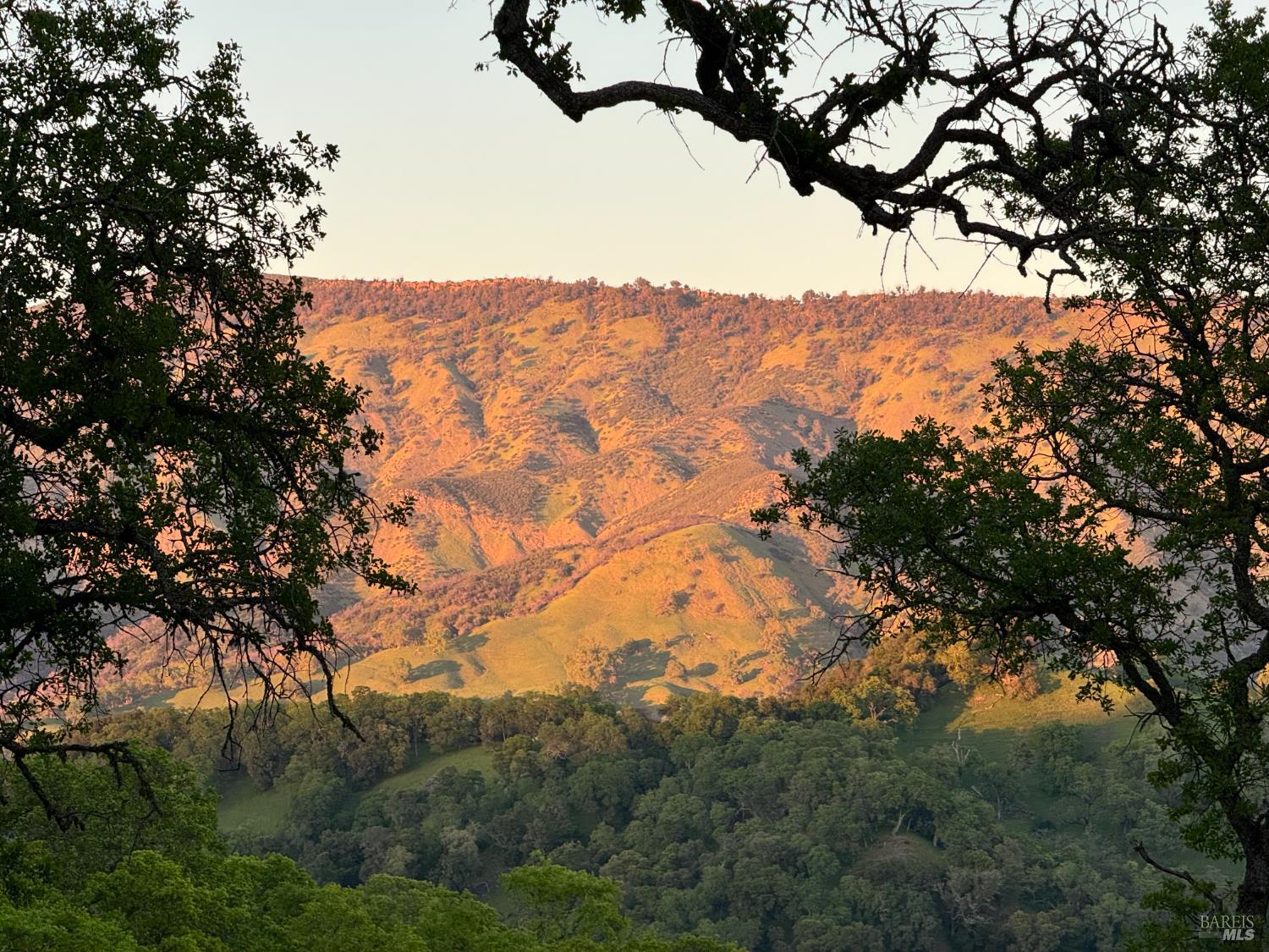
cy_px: 476
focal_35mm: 120
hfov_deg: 16.4
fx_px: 4399
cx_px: 634
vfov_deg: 12.3
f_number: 2.8
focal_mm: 15.66
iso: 50
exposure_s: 1/128
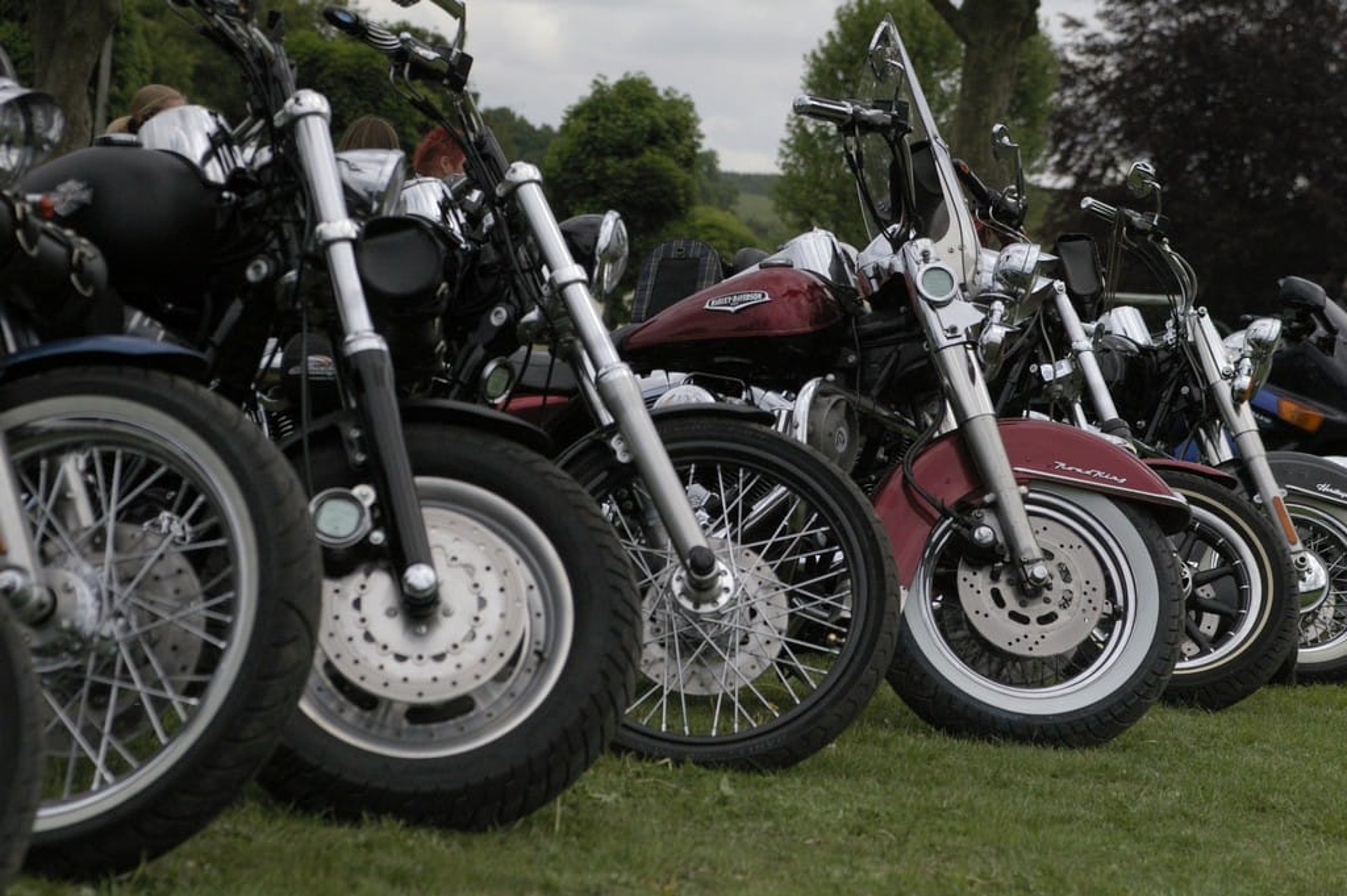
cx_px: 674
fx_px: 3925
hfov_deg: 19.5
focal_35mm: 105
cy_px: 448
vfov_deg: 13.0
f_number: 5
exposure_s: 1/3200
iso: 800
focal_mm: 70
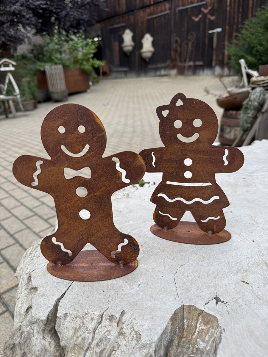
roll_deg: +2.5
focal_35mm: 24
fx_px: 248
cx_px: 134
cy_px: 178
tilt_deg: -19.5
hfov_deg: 56.8
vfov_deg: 71.6
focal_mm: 6.76
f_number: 1.78
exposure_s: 1/832
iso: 80
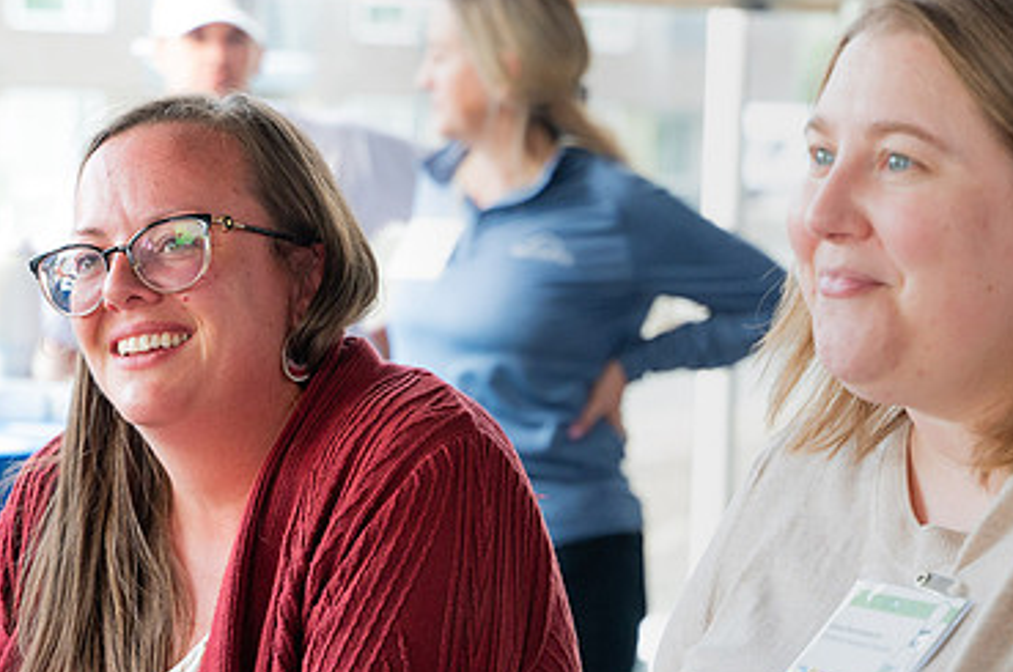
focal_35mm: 137
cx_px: 435
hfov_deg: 15.0
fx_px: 3850
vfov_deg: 10.0
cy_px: 448
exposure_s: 1/250
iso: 1250
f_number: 4.5
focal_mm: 75
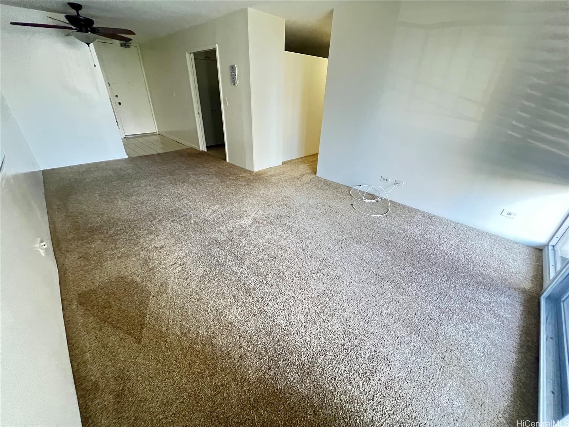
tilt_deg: -29.6
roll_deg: -2.0
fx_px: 214
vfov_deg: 89.9
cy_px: 214
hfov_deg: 106.2
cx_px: 284
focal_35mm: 13
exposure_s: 1/60
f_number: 1.8
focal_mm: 1.57
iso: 800
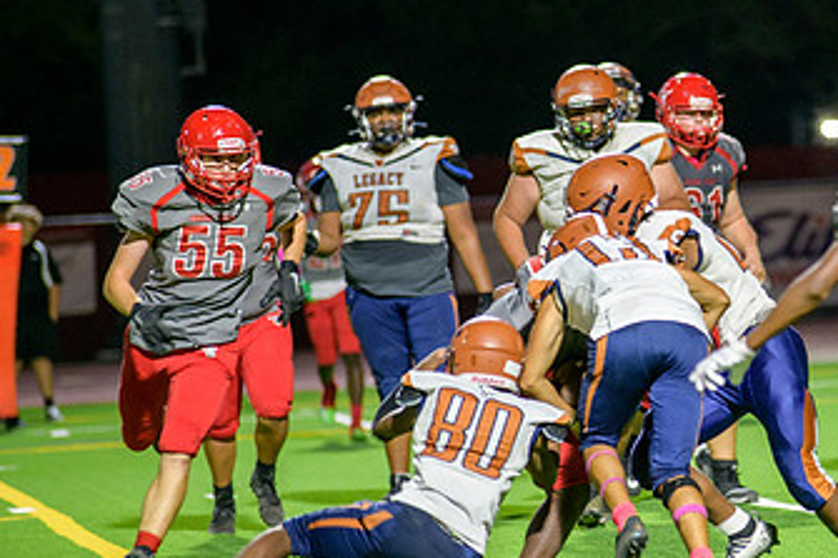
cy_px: 324
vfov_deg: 4.2
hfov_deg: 6.3
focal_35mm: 329
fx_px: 7654
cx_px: 700
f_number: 2.8
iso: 1600
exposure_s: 1/250
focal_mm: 190
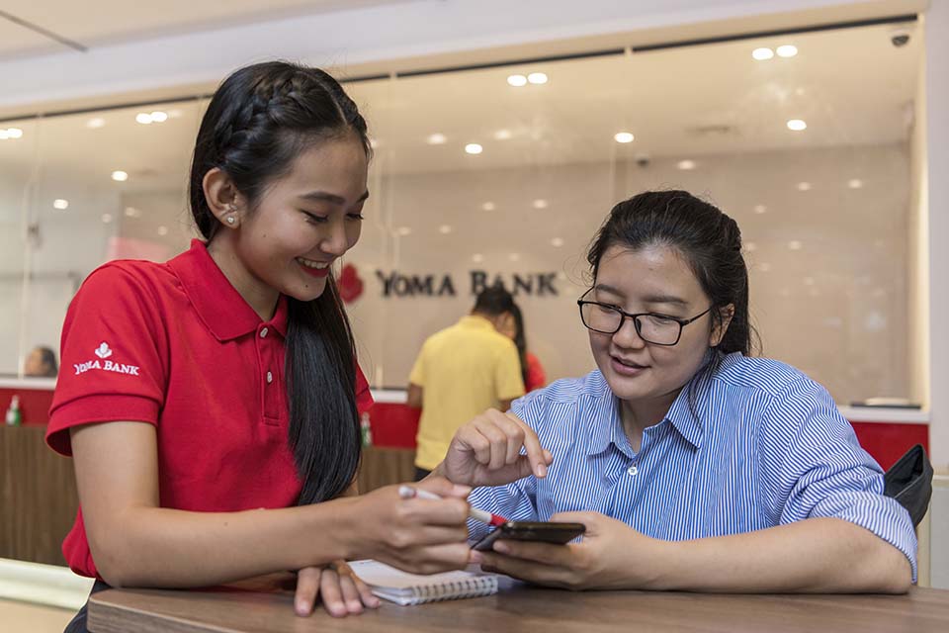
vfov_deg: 38.9
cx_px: 474
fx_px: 896
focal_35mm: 34
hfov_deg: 55.8
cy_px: 316
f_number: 2.8
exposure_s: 1/200
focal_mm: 34
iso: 1000
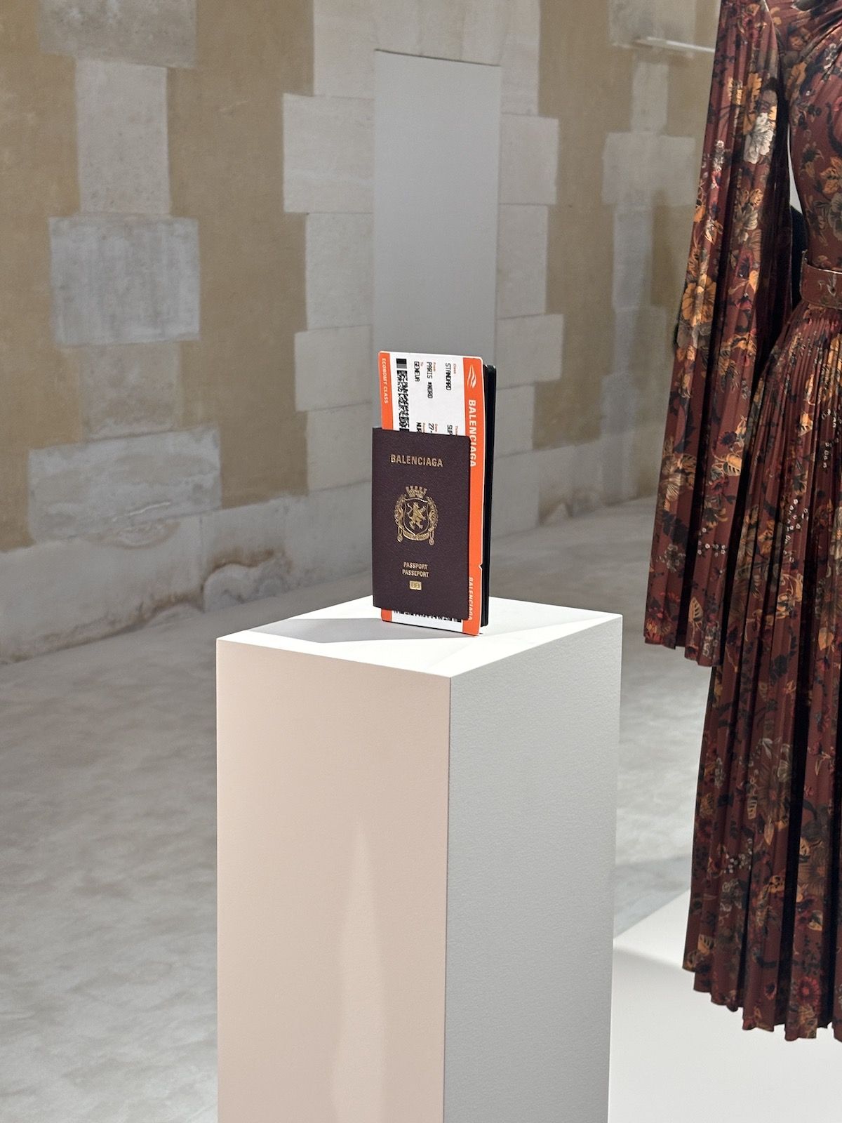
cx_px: 421
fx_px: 1686
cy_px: 562
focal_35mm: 52
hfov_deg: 28.0
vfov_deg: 36.8
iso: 40
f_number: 1.6
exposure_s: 1/50
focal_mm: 5.96
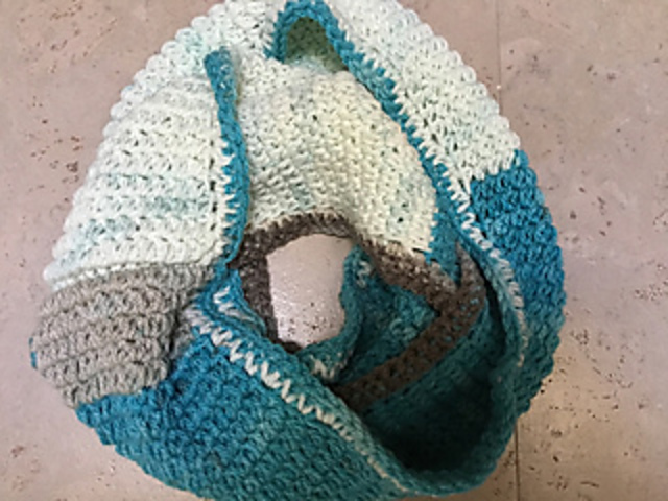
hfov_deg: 58.4
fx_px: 598
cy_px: 250
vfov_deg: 45.4
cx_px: 334
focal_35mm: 31
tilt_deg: -79.7
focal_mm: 3.3
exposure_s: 1/20
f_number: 2.4
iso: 200
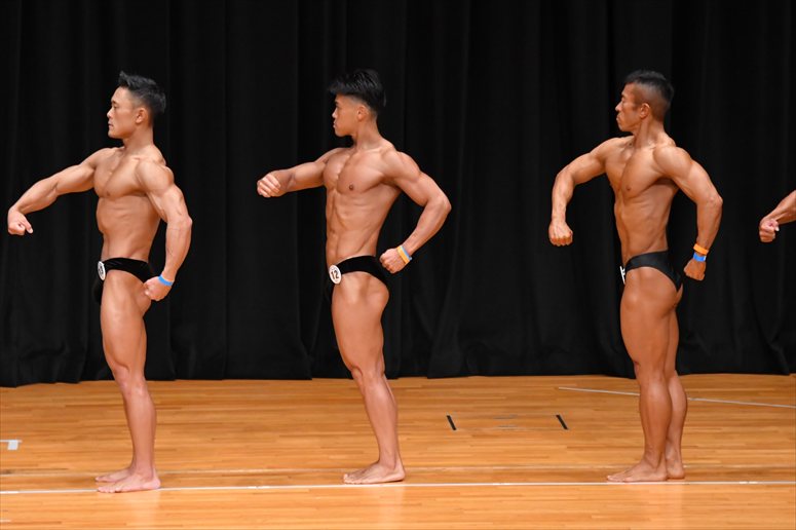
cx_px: 398
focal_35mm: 270
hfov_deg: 7.6
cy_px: 265
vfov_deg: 5.1
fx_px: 5967
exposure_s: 1/400
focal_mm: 180
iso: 4000
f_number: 5.6
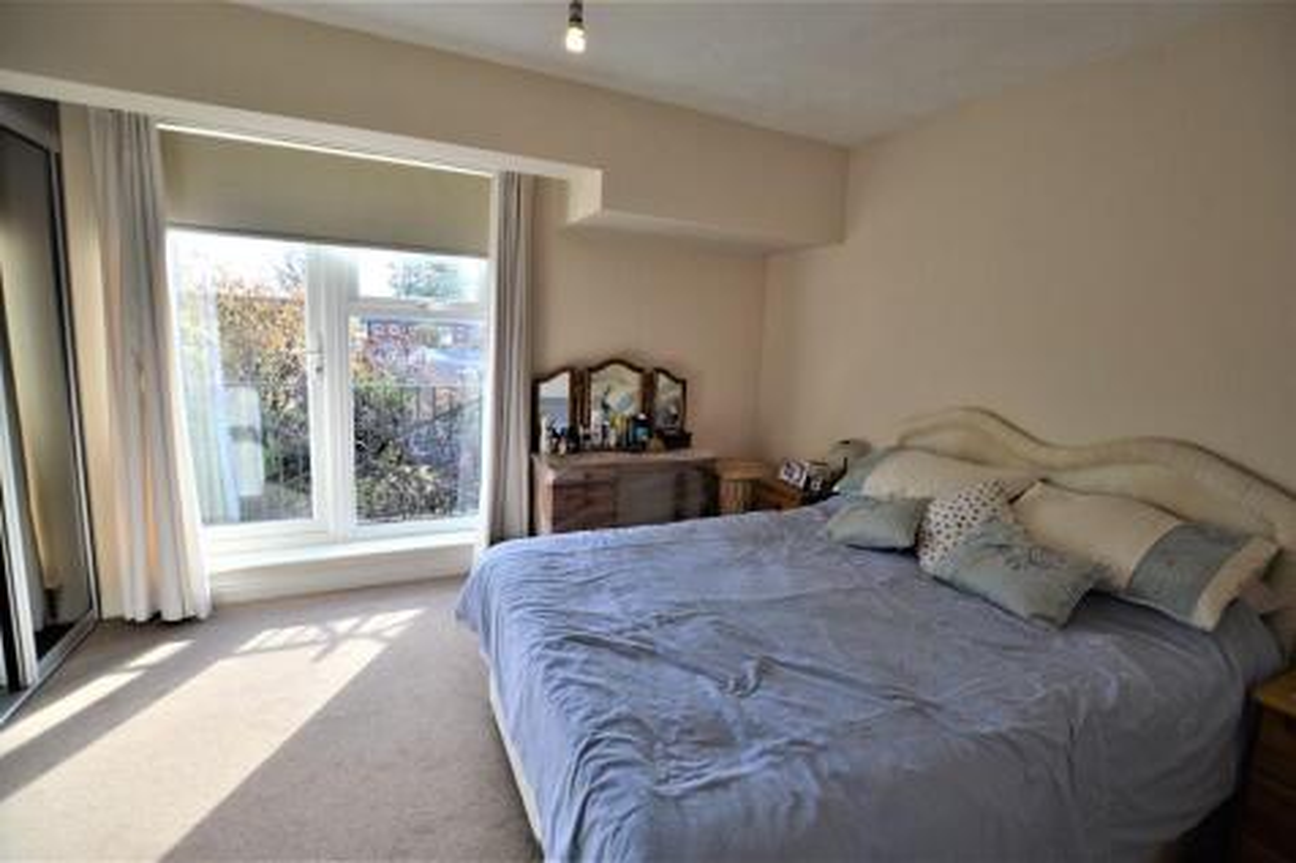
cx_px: 648
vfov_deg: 77.3
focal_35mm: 15
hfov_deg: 100.4
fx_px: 540
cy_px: 432
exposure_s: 1/250
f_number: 8
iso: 100
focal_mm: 10
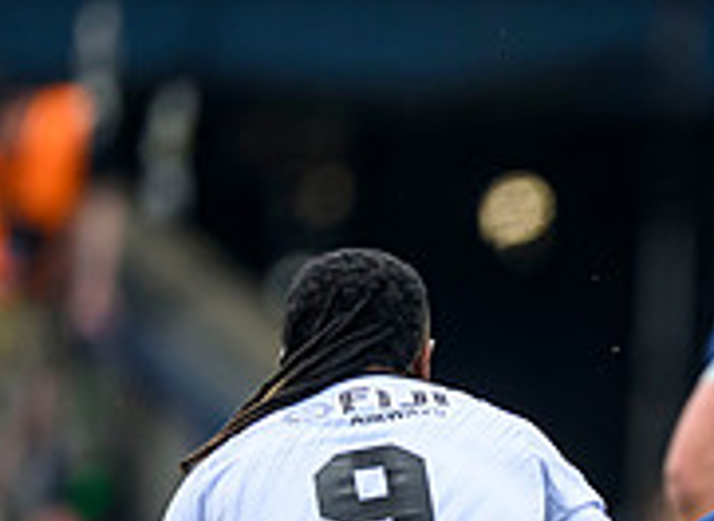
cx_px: 1075
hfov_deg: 0.8
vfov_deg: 0.6
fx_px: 50588
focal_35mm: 2477
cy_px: 762
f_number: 4
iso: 500
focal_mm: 560
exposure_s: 1/1600
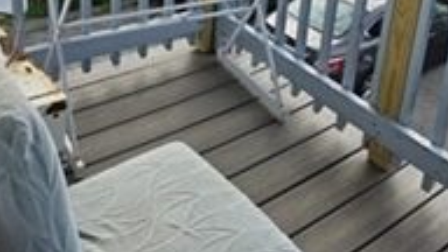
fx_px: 618
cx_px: 245
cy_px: -43
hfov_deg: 39.8
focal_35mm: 52
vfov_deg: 21.5
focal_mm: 6.5
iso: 64
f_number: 1.4
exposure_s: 1/3667
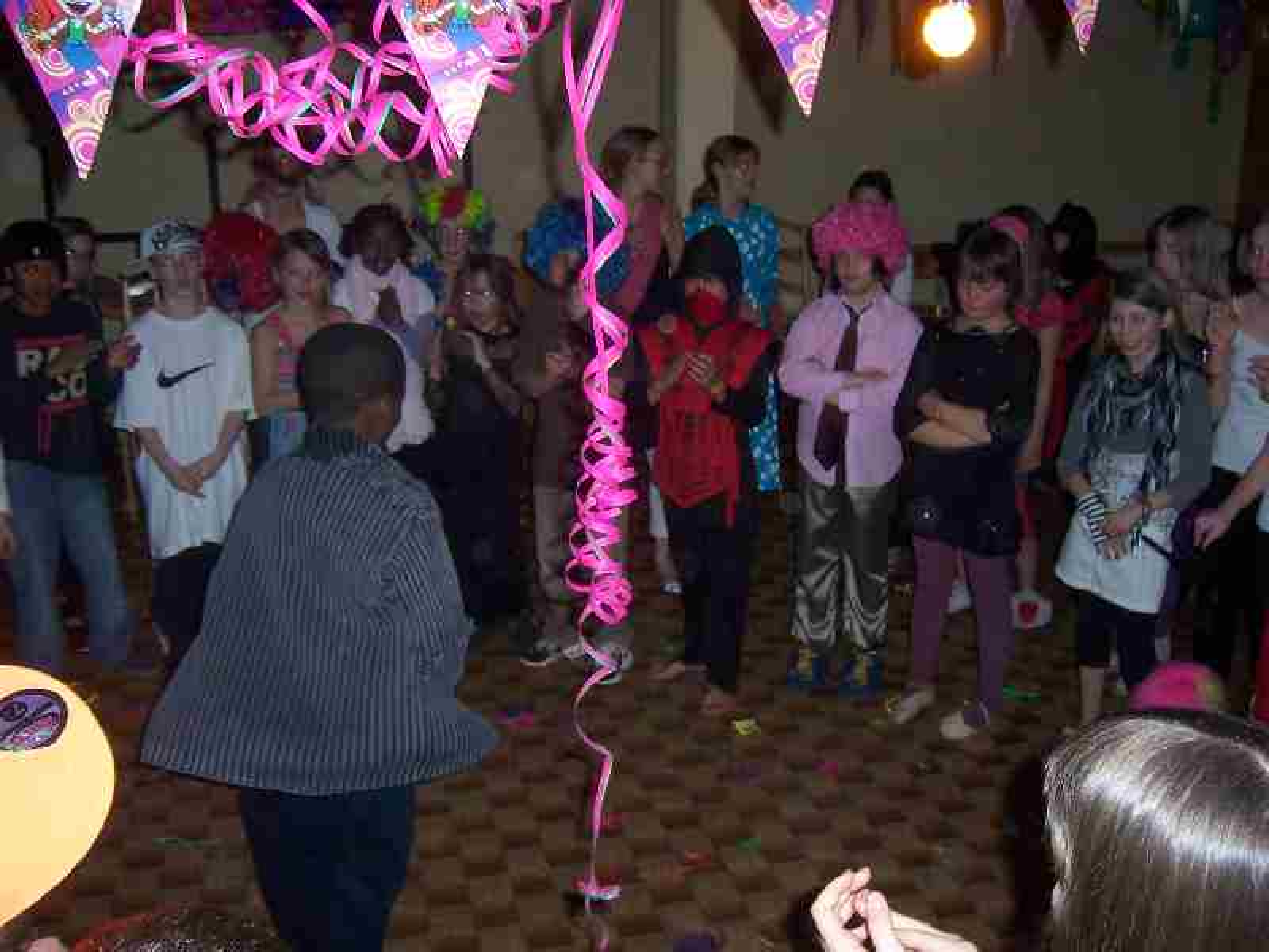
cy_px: 476
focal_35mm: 36
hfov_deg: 51.4
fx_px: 1320
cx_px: 634
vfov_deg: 39.7
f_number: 2.8
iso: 125
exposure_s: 1/60
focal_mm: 6.2
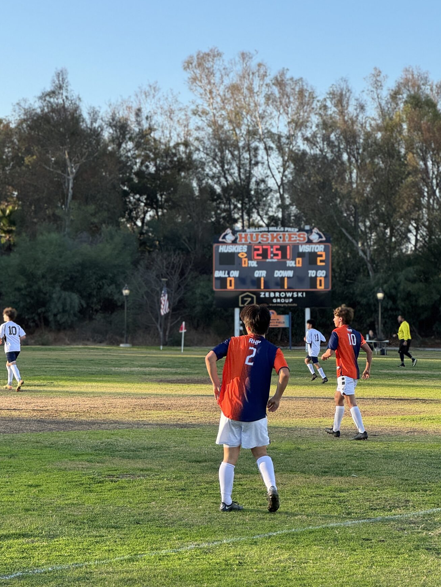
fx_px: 1546
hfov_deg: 16.2
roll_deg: -0.2
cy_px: 296
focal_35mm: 91
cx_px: 200
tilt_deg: +3.3
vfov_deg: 21.5
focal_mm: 9
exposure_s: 1/195
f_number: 2.8
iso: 25
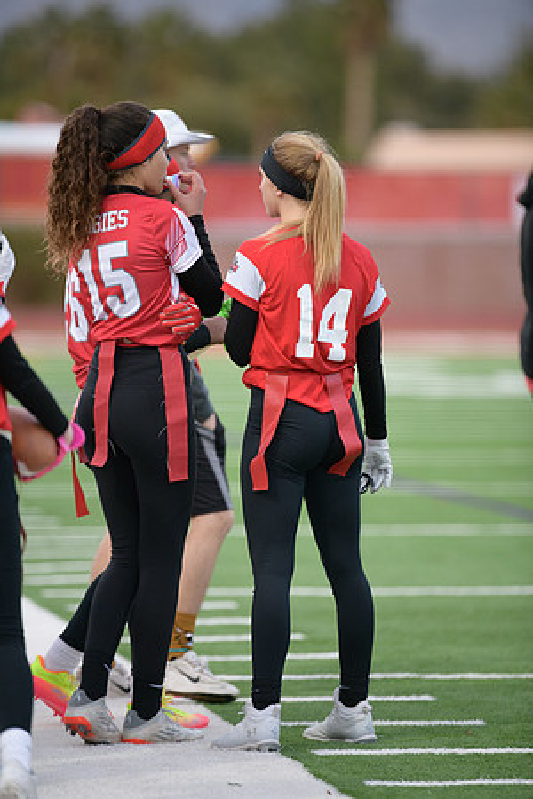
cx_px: 266
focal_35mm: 300
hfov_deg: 4.6
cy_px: 400
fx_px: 6662
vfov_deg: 6.9
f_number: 2.8
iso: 1800
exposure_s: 1/1250
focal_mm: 300
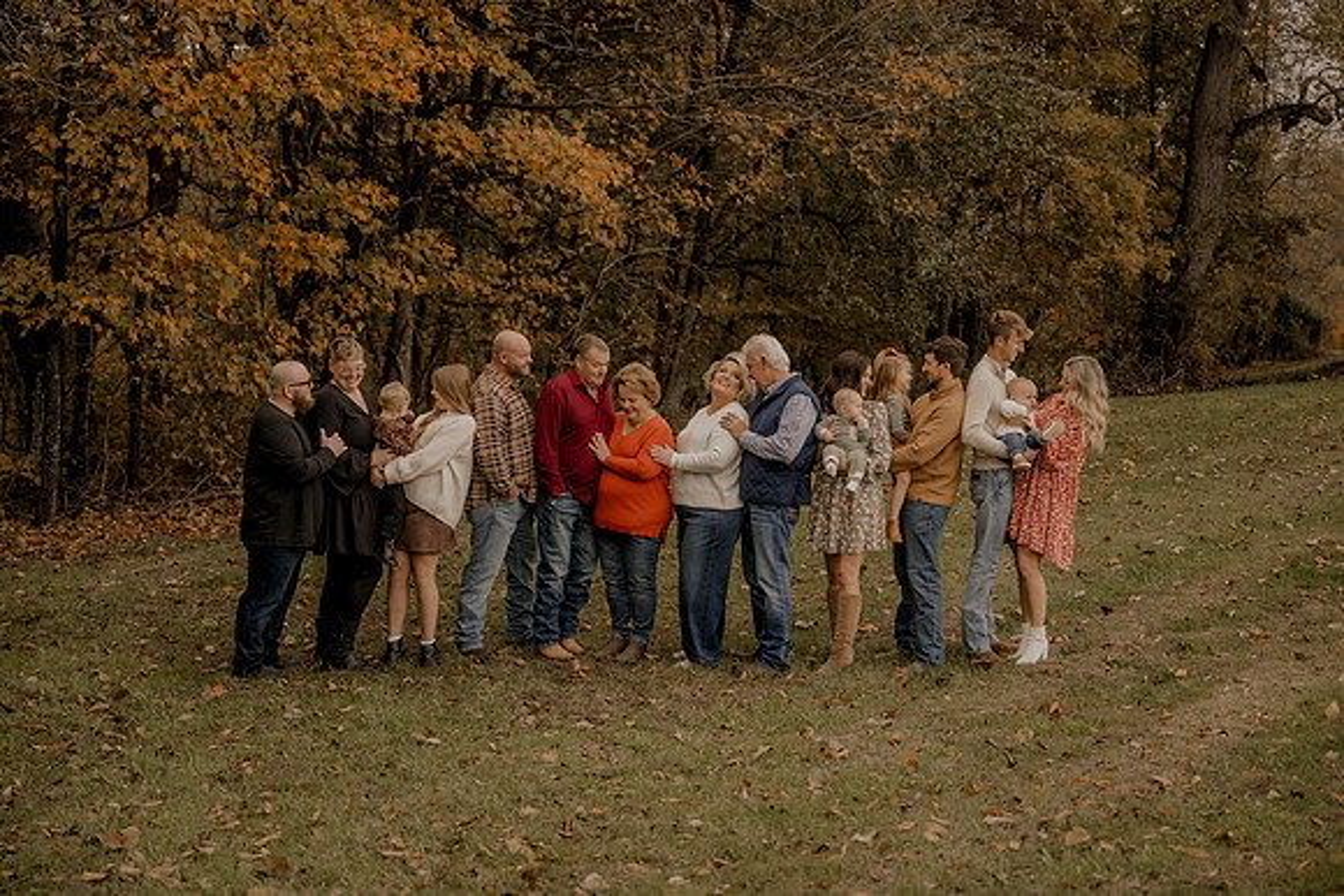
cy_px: 448
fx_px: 2128
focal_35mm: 57
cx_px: 672
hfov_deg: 35.0
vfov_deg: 23.8
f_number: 2.8
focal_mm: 57
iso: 250
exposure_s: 1/125
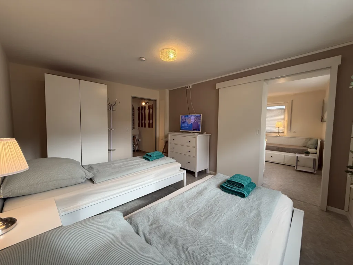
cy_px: 132
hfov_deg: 102.1
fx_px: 143
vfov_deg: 85.7
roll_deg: -0.7
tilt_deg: -2.6
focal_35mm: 14
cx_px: 176
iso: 200
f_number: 2.2
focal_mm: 2.22
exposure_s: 1/100
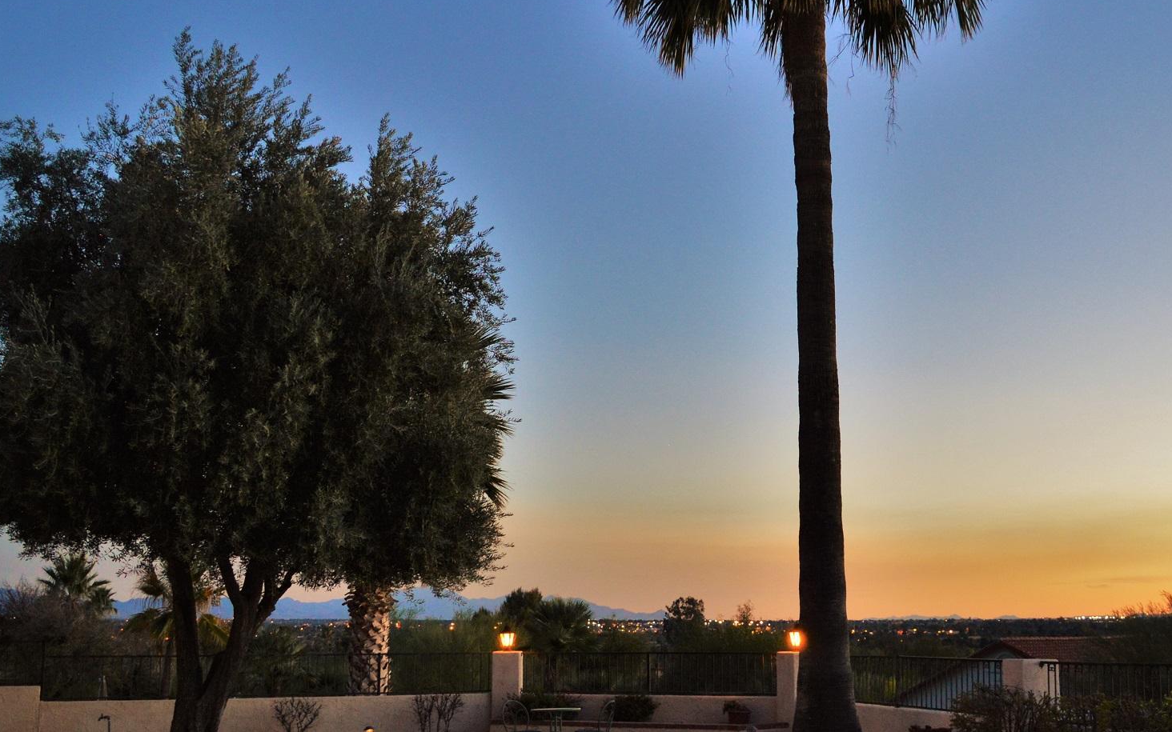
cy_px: 322
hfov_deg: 43.3
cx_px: 708
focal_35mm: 46
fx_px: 1469
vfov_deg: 28.0
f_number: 3.5
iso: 640
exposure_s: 1/15
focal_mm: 18
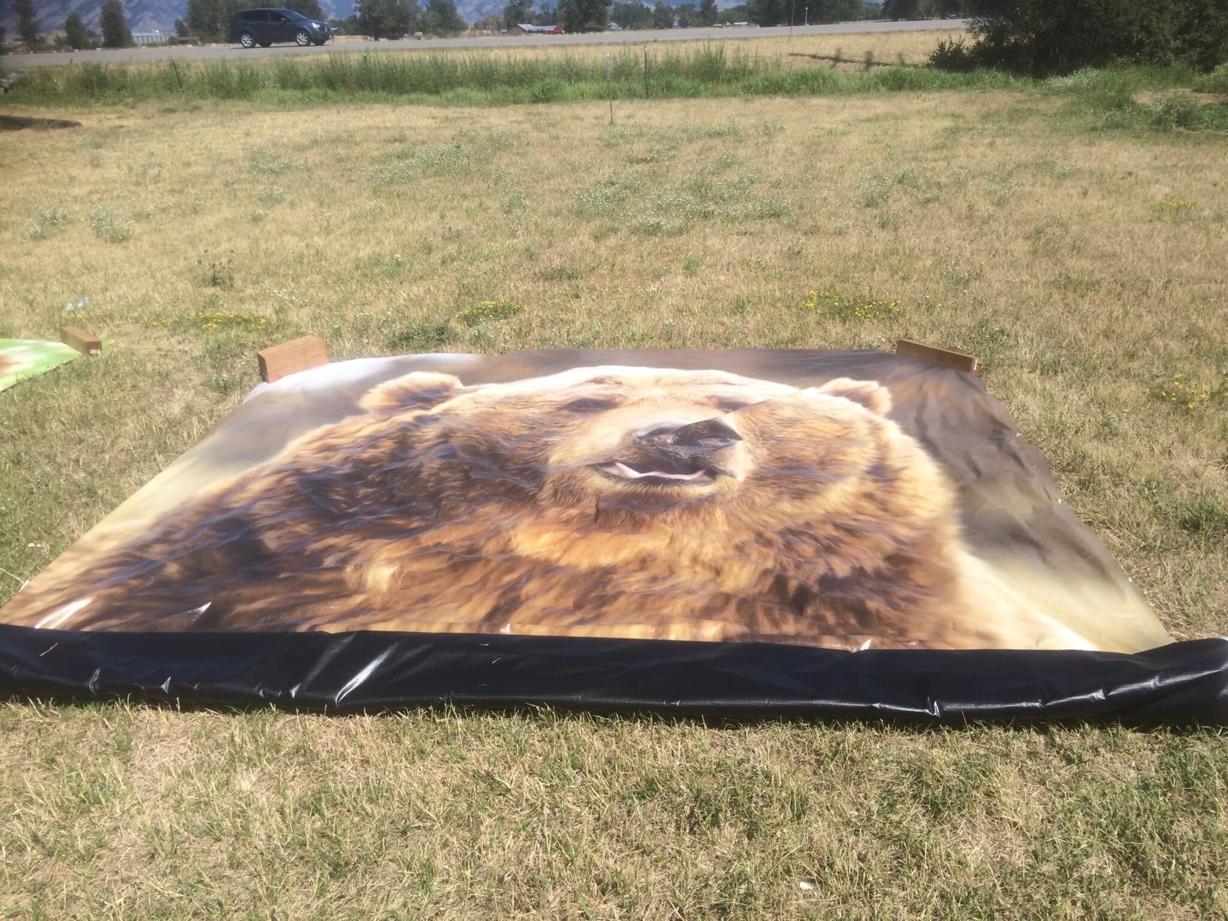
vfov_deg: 48.2
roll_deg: +3.5
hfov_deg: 61.7
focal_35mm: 29
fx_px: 1029
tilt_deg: -24.1
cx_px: 614
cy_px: 460
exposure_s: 1/2160
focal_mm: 4.15
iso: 32
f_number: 2.2
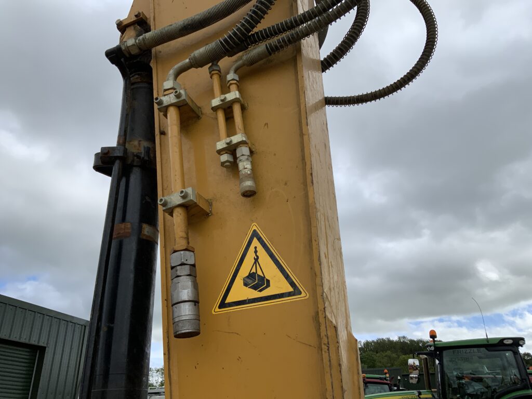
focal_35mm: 29
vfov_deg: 48.2
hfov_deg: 61.7
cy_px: 200
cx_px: 266
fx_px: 446
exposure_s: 1/1786
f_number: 1.8
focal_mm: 3
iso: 16
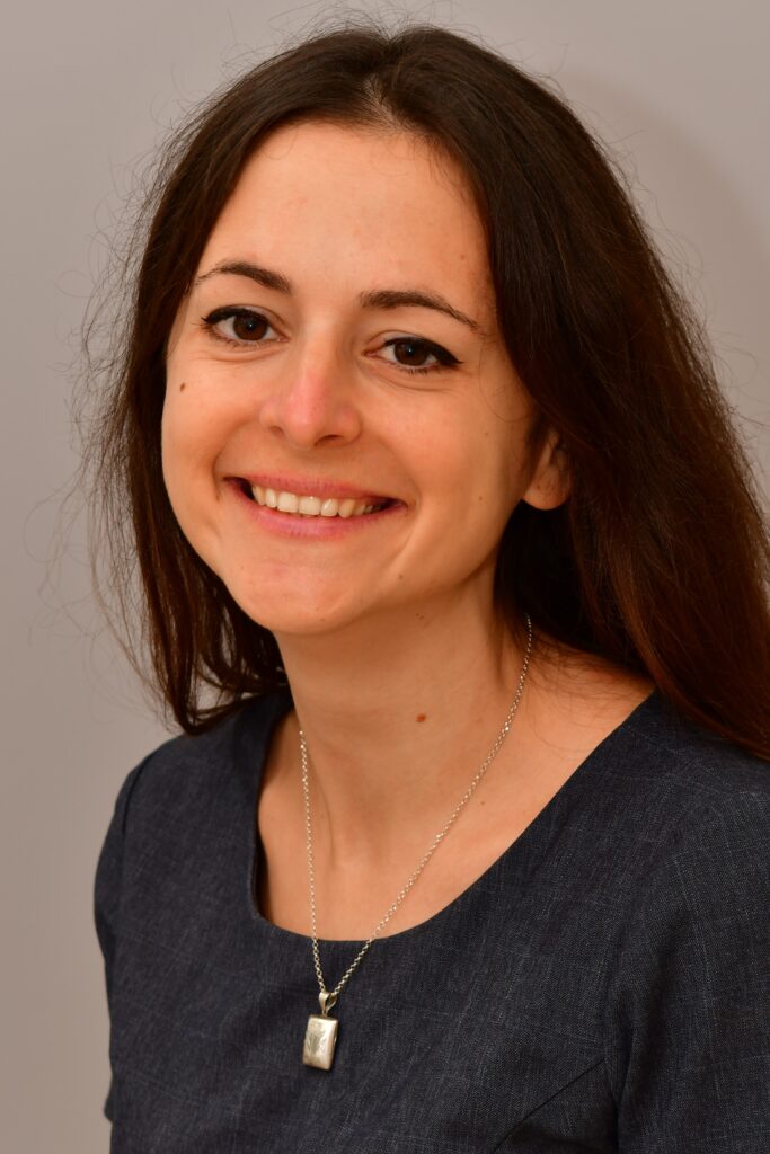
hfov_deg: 10.8
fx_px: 4073
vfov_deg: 16.1
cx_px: 385
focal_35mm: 127
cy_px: 577
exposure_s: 1/60
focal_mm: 85
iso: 320
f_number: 6.3
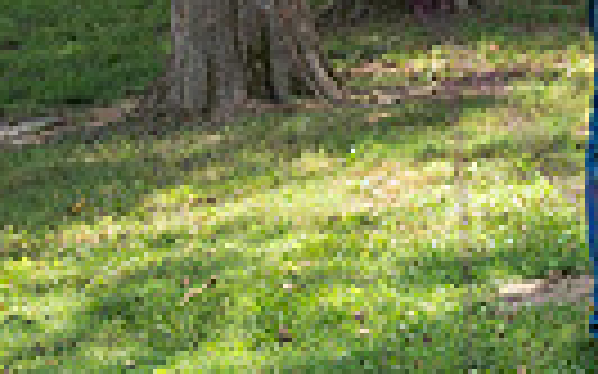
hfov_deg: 11.2
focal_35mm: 173
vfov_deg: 7.5
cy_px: -92
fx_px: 2818
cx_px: 1133
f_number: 5.6
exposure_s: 1/200
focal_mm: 39
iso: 400
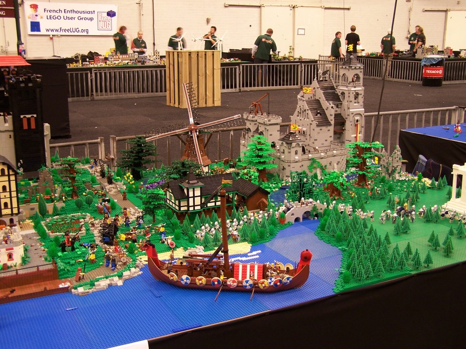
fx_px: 538
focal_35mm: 40
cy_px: 174
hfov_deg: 46.8
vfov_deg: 36.0
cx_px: 233
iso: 80
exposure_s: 1/2
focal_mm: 6.7
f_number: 2.8
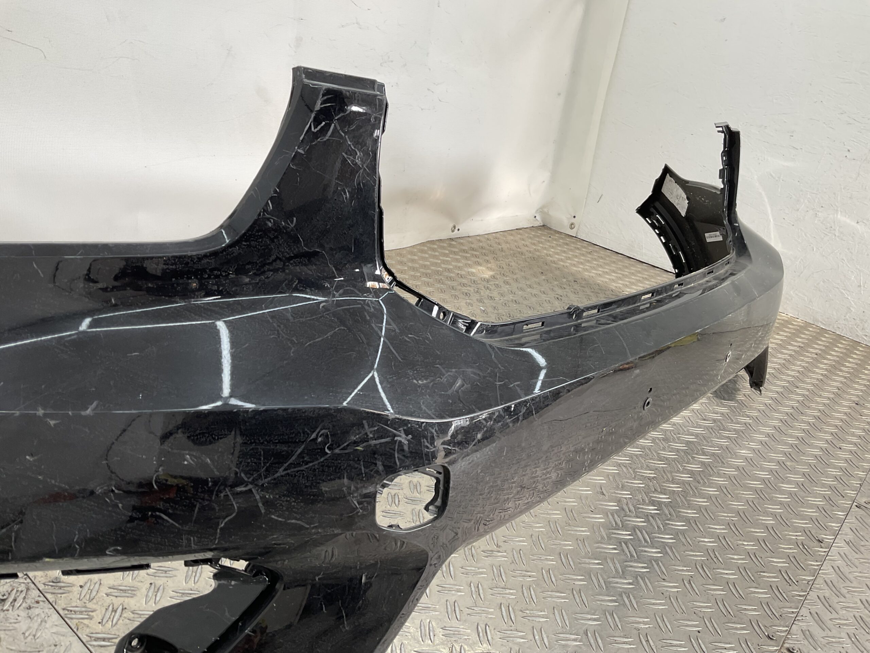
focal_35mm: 29
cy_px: 326
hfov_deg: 61.7
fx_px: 729
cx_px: 435
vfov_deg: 48.2
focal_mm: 3
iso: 16
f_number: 1.8
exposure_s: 1/137
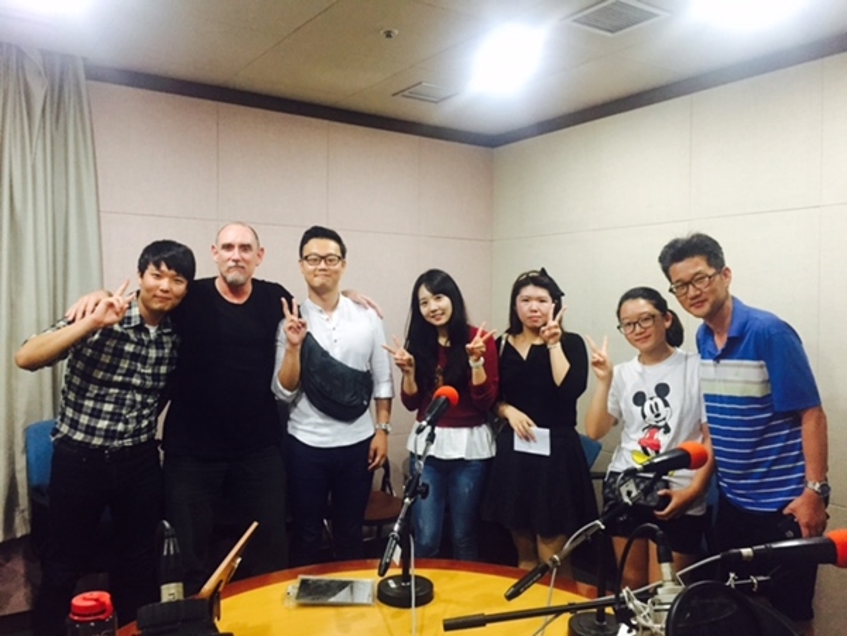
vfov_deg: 48.2
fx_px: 710
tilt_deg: -2.2
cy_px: 318
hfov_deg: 61.7
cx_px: 424
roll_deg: -2.2
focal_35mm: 29
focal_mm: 4.15
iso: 250
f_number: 2.2
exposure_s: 1/30
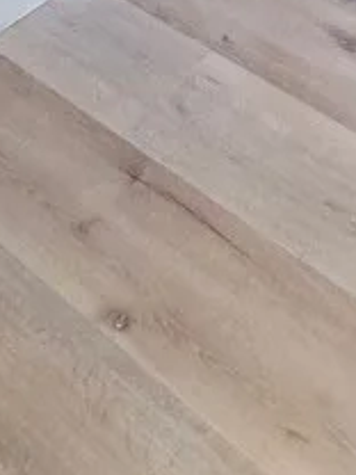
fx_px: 878
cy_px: -637
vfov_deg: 15.7
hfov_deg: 22.3
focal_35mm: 64
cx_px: 329
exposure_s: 1/60
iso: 400
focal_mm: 2.2
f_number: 2.2
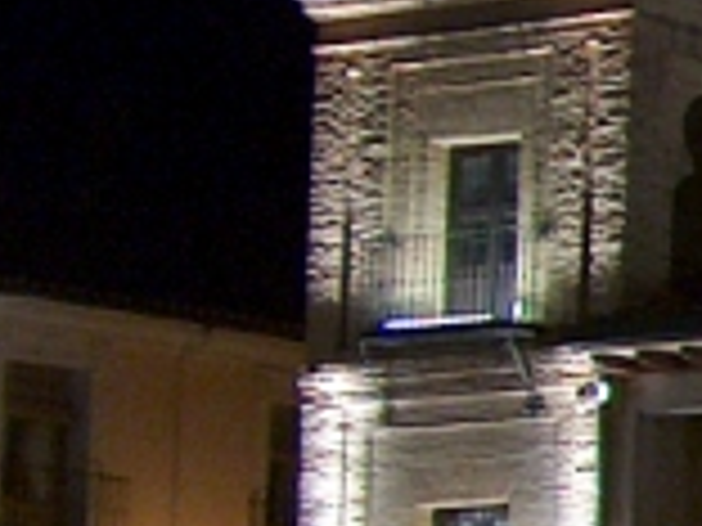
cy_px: 571
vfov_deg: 6.1
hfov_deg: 7.1
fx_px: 4928
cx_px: 2205
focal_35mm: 243
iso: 200
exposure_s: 1/8
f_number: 2.8
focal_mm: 7.6
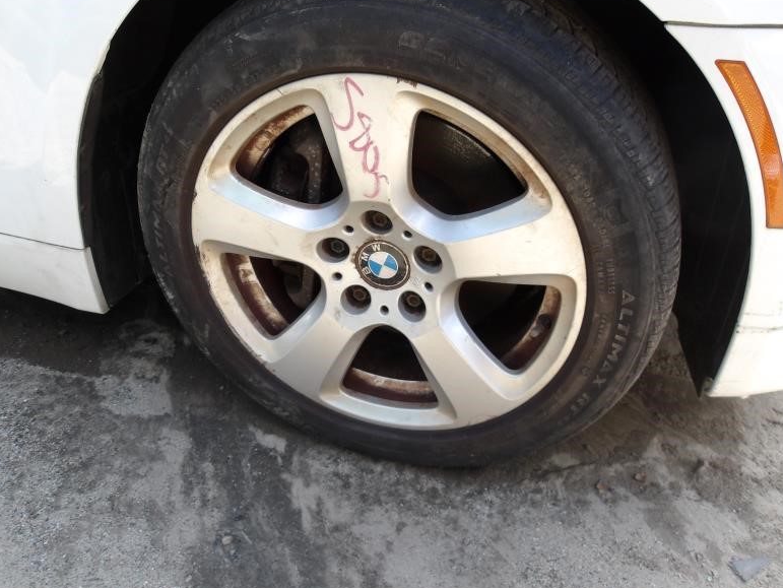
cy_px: 289
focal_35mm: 28
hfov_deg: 63.4
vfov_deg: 49.8
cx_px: 387
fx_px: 634
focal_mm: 4.9
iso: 100
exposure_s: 1/206
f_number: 3
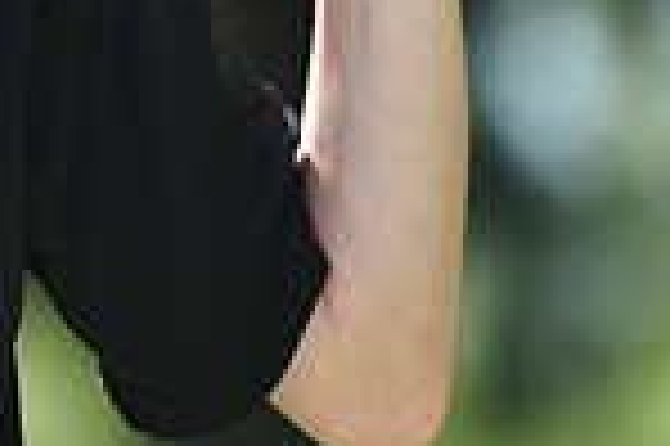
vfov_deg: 1.8
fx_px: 14445
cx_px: -427
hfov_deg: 2.6
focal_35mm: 777
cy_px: -230
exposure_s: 1/400
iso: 200
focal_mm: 200
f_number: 4.5
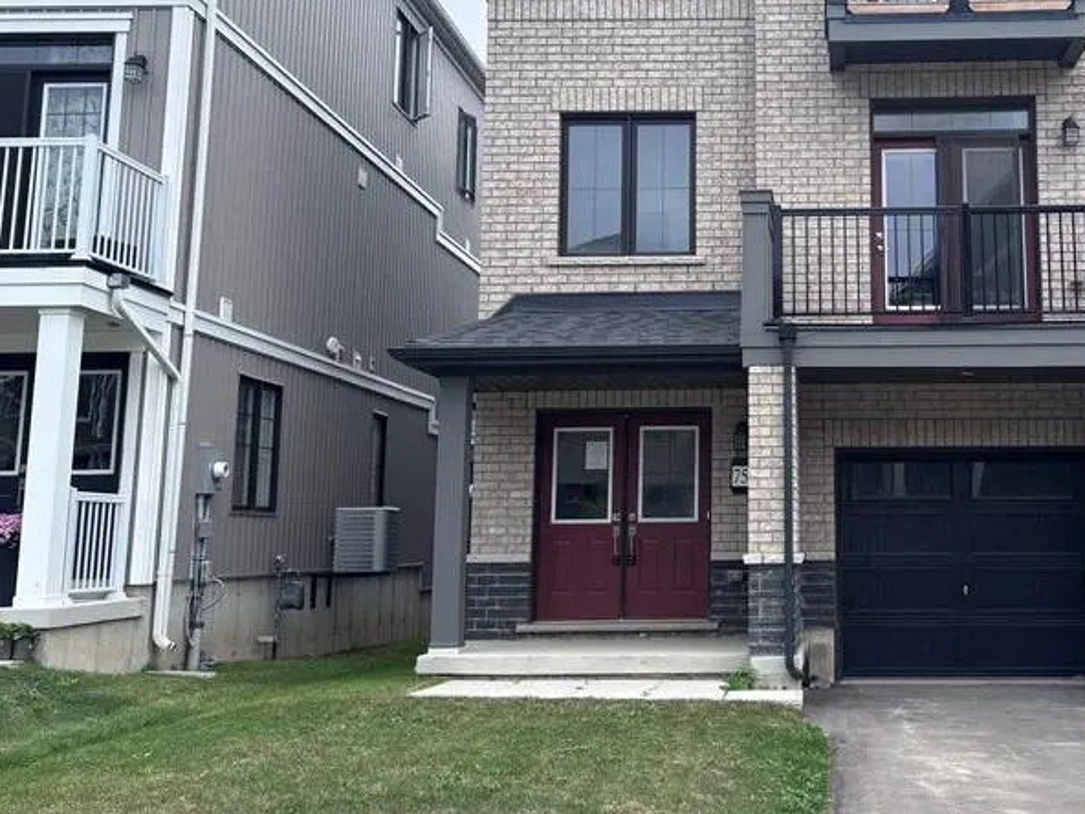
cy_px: 273
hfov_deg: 41.1
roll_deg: +1.0
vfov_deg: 31.9
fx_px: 1410
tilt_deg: +10.4
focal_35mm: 45
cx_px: 786
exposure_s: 1/970
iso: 50
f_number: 1.6
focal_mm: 5.96
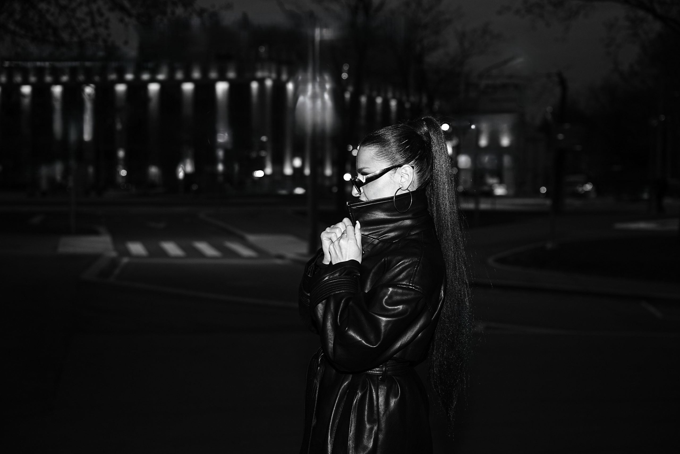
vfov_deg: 28.2
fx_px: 903
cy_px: 227
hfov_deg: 41.3
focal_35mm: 48
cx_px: 340
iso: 640
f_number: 3.2
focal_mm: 47.8
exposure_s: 1/125
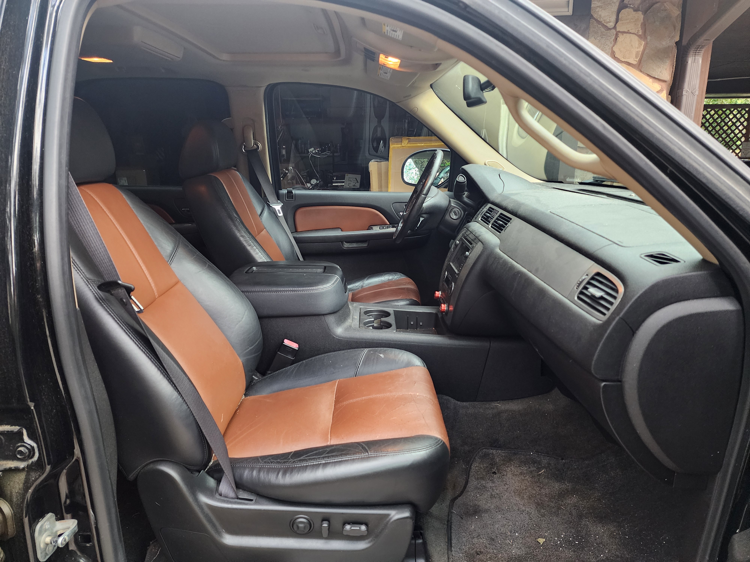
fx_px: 498
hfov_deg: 73.9
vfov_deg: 58.9
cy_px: 281
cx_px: 375
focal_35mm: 23
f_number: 1.8
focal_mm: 6.4
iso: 400
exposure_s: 1/100
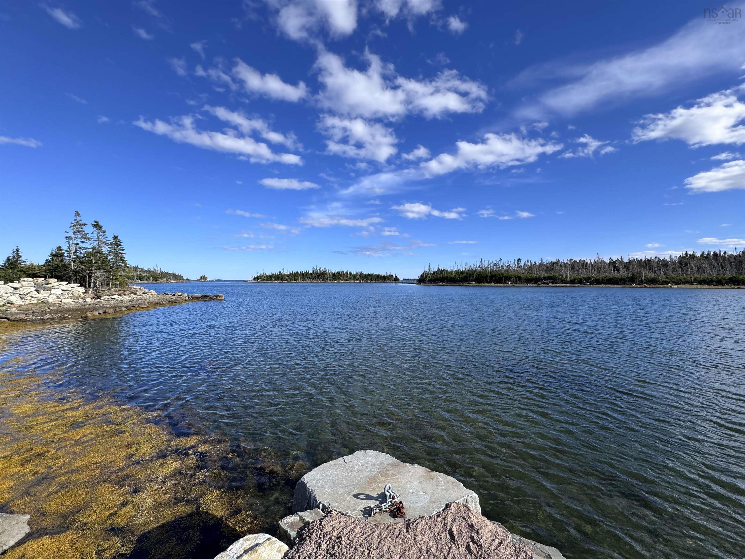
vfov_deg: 85.7
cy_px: 280
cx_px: 372
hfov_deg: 102.1
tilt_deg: +1.1
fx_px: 301
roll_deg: +0.0
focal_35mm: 14
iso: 50
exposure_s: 1/2146
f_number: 2.2
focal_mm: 2.22
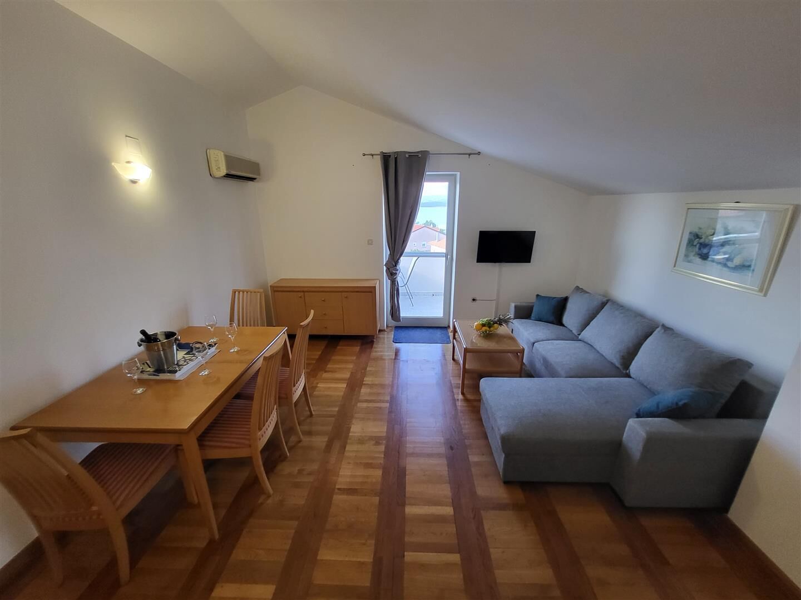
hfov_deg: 106.2
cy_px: 300
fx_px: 301
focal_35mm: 13
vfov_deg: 89.9
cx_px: 400
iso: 320
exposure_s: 1/50
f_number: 2.2
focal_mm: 1.74
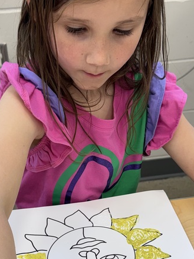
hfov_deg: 26.1
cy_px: 193
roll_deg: +1.7
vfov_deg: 33.7
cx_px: 88
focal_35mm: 56
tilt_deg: -43.4
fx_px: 419
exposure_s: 1/120
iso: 100
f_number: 1.78
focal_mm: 6.76
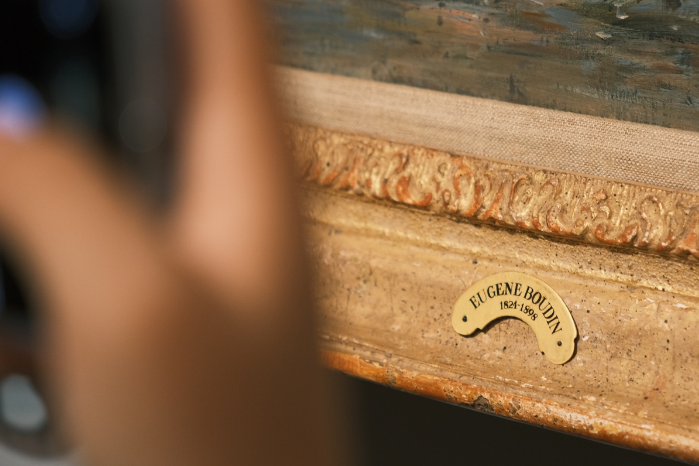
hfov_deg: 18.1
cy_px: 173
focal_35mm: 113
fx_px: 2193
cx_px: 369
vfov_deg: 12.1
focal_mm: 50
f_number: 2.8
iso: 640
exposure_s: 1/60
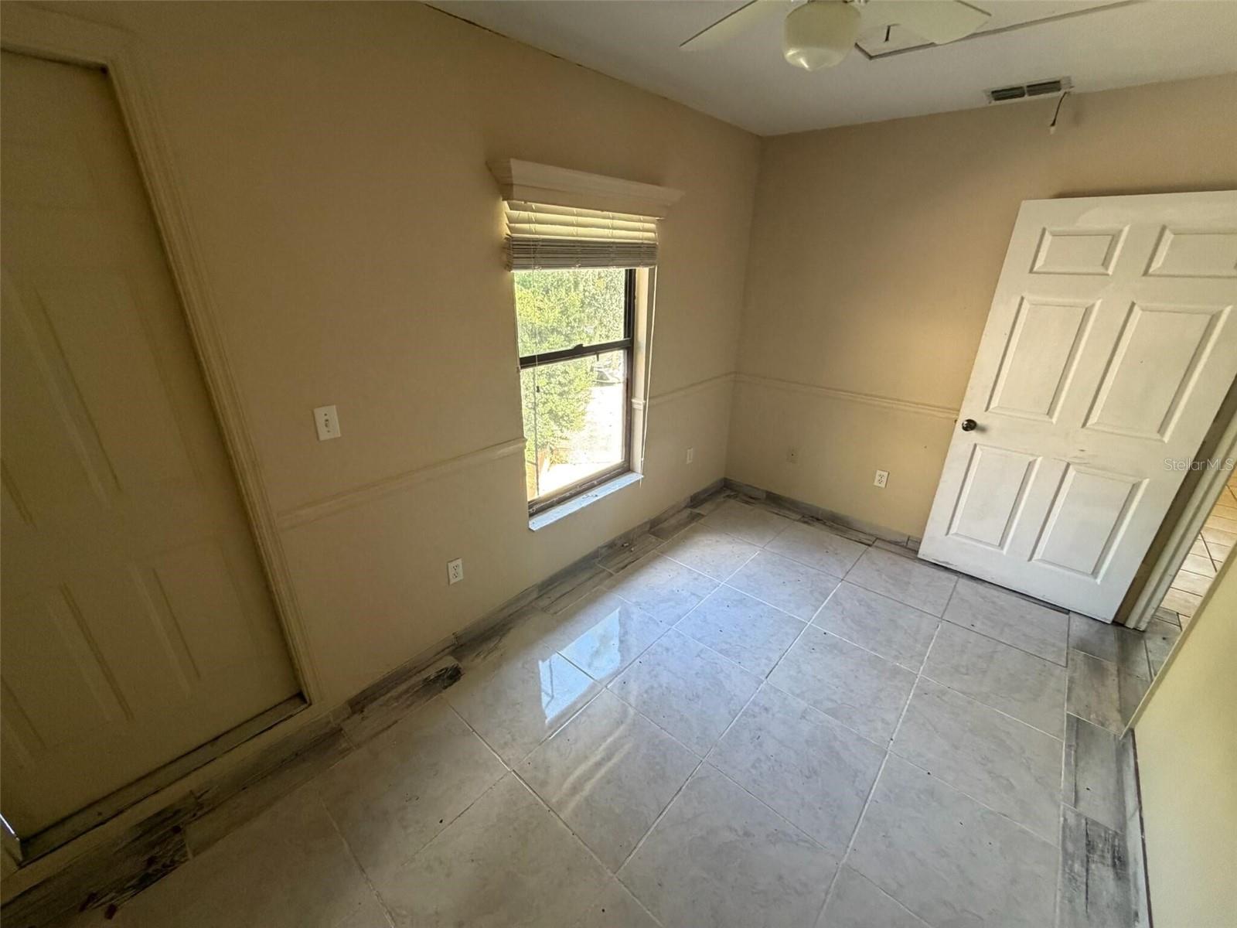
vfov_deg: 85.7
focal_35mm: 14
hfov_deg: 102.1
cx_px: 618
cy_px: 464
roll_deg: -1.4
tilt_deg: -21.4
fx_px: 500
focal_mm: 2.22
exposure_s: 1/69
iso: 320
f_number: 2.2
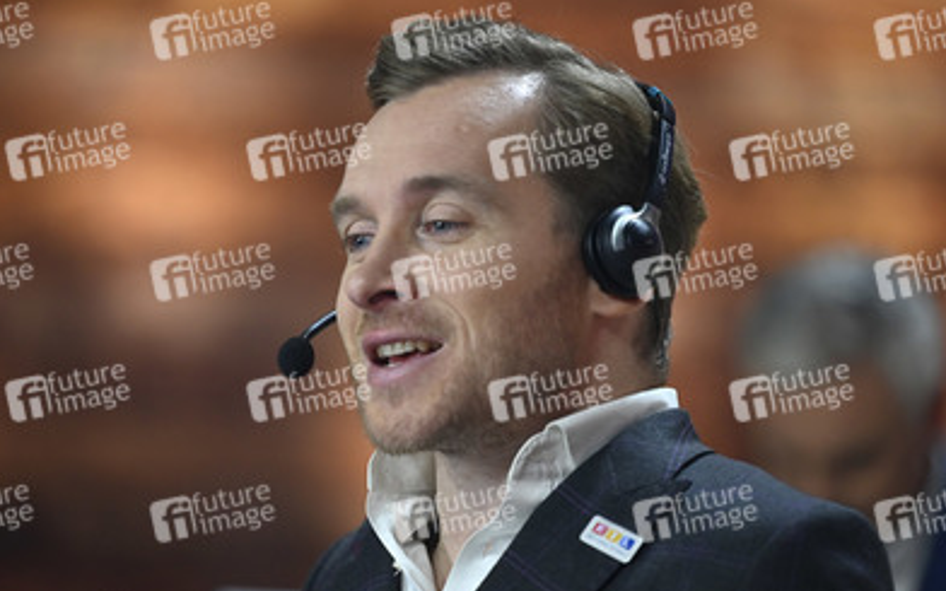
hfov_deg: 9.9
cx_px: 486
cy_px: 333
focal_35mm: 211
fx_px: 5440
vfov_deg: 6.2
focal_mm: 180
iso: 1600
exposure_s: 1/640
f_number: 2.8
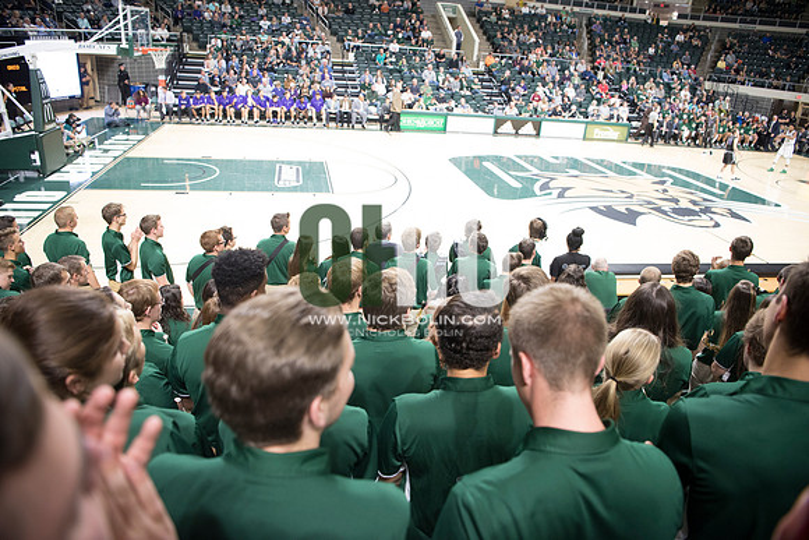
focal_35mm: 24
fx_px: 539
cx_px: 404
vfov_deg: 53.2
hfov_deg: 73.7
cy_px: 270
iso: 2000
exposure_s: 1/200
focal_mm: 24
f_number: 2.8
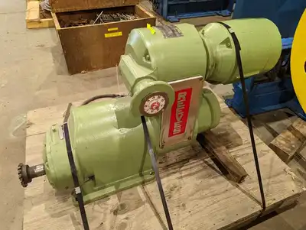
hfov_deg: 71.5
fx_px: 212
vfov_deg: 56.9
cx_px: 153
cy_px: 115
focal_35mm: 24
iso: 147
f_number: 1.85
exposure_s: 1/23.8
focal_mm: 6.81
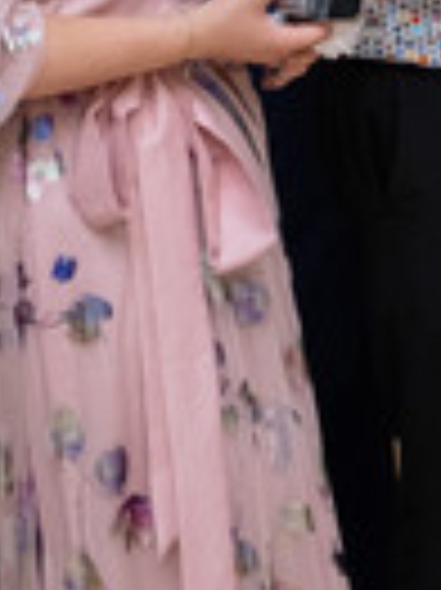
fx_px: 2807
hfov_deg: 8.5
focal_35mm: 165
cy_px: -358
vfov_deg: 11.4
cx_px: 878
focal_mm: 23
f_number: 2.8
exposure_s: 1/125
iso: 1000
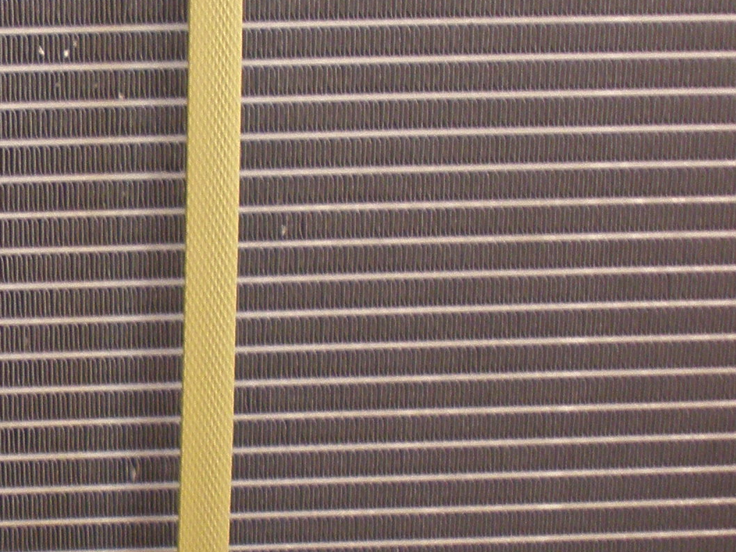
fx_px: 2871
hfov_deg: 14.2
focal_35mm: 135
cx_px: -134
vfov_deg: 11.0
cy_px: 259
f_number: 3.5
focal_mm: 6.3
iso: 125
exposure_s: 1/30
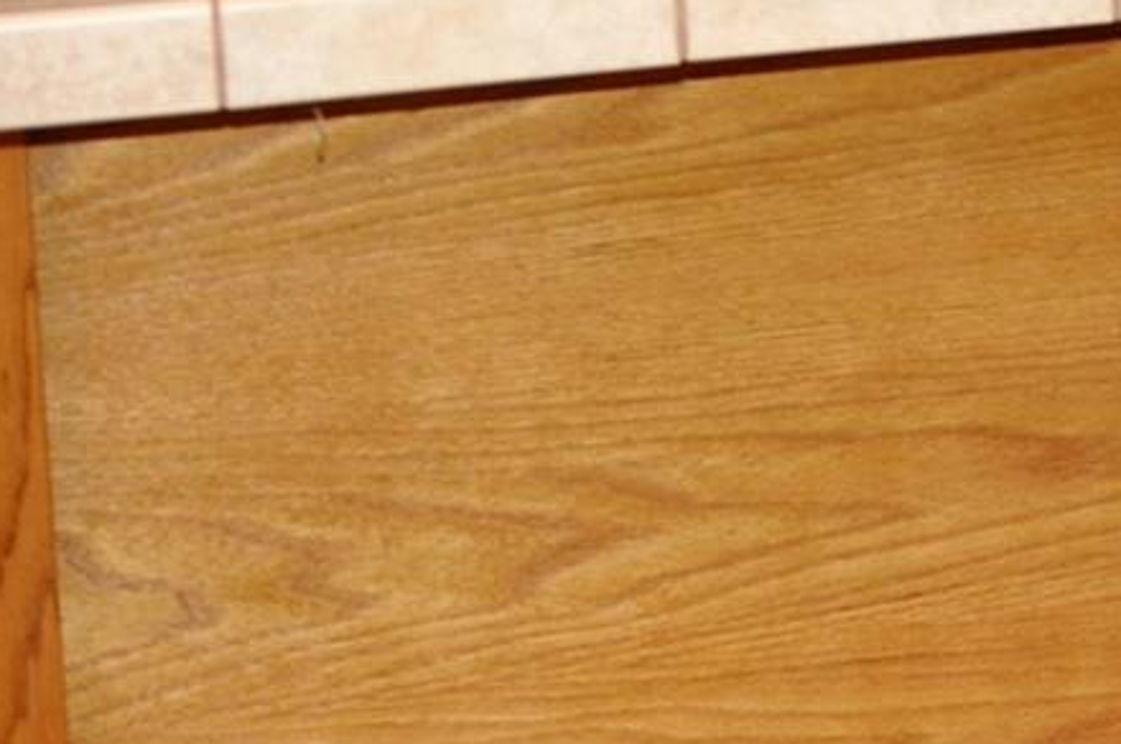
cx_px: 1371
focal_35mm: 131
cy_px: -489
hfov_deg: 15.1
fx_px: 4073
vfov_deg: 10.0
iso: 800
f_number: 3.8
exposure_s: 1/60
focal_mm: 24
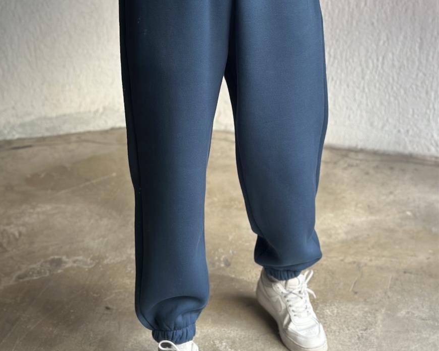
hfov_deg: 30.0
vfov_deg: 24.2
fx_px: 819
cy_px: 157
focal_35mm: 63
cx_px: 218
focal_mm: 6.86
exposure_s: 1/60
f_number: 1.78
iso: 160
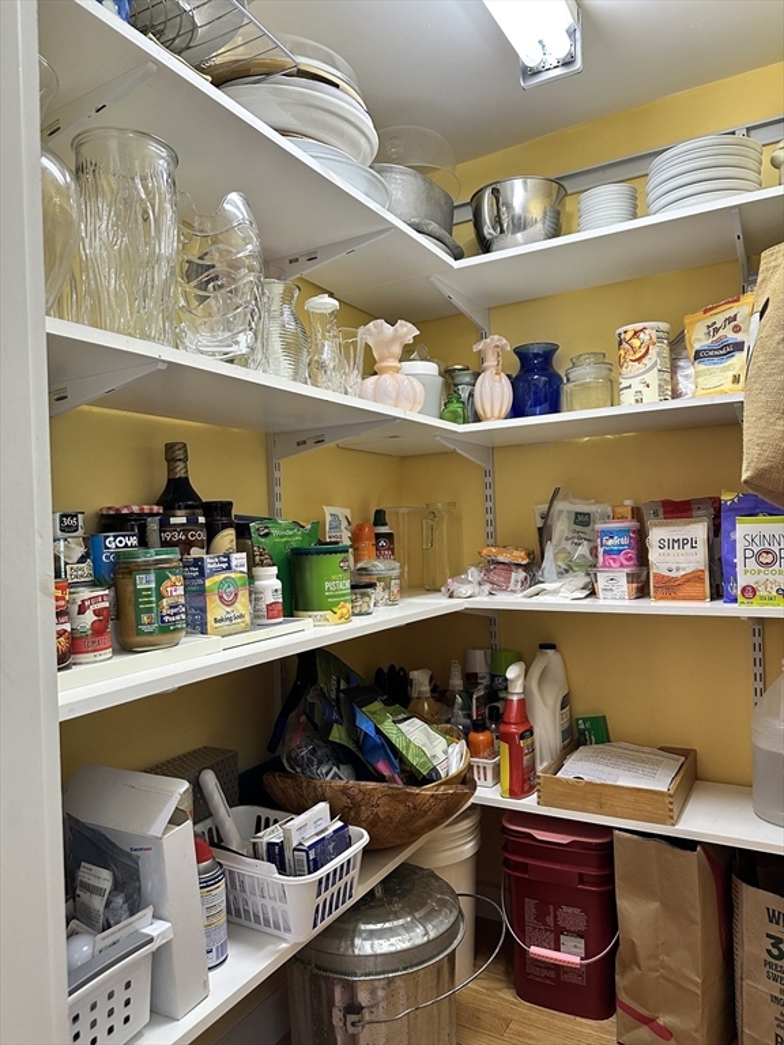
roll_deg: +1.1
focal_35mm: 24
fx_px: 725
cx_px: 392
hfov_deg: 56.8
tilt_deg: +0.4
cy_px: 522
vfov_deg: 71.6
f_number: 1.78
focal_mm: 6.86
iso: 250
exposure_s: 1/60
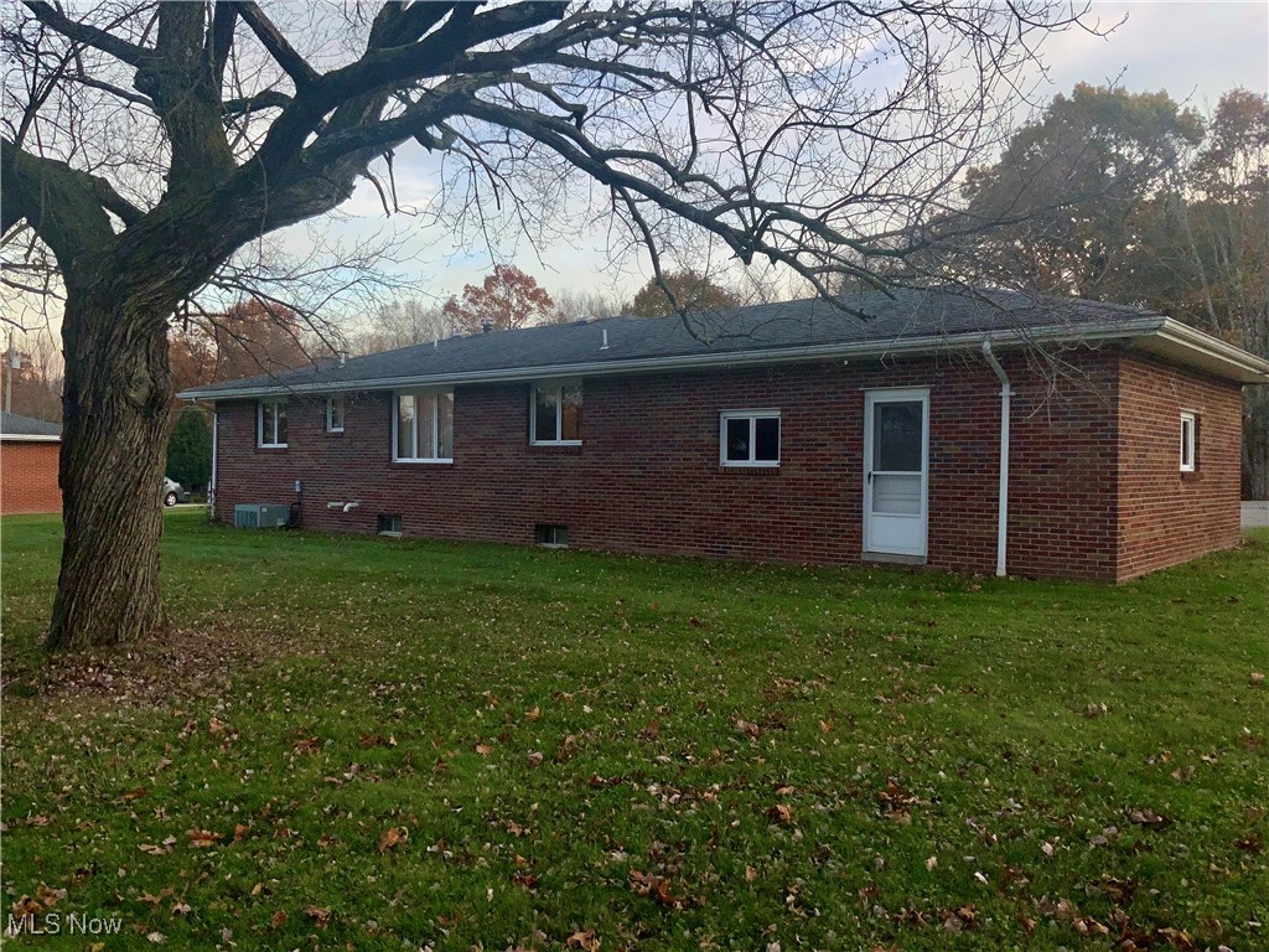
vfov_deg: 48.2
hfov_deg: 61.7
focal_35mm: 29
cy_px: 476
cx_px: 634
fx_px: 1063
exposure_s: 1/303
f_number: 1.8
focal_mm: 3
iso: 16
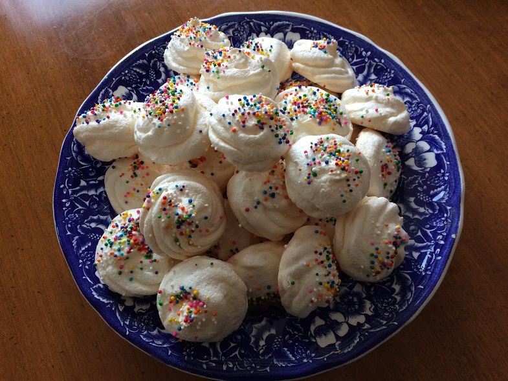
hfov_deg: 61.7
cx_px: 254
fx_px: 425
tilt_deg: -64.6
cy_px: 190
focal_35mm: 29
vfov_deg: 48.2
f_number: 2.2
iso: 64
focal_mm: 4.15
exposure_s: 1/30
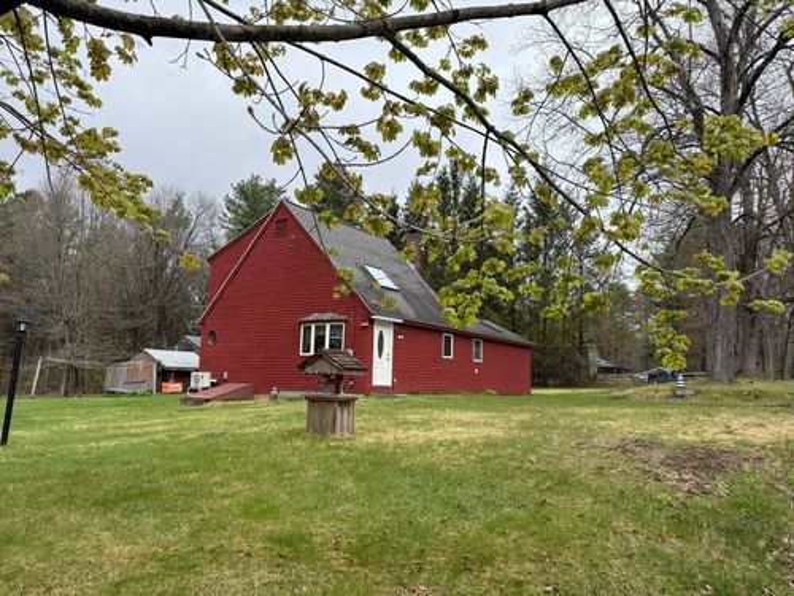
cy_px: 298
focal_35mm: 24
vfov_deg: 56.8
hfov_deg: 71.6
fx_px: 550
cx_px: 397
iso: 80
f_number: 1.78
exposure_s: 1/1618
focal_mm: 6.76
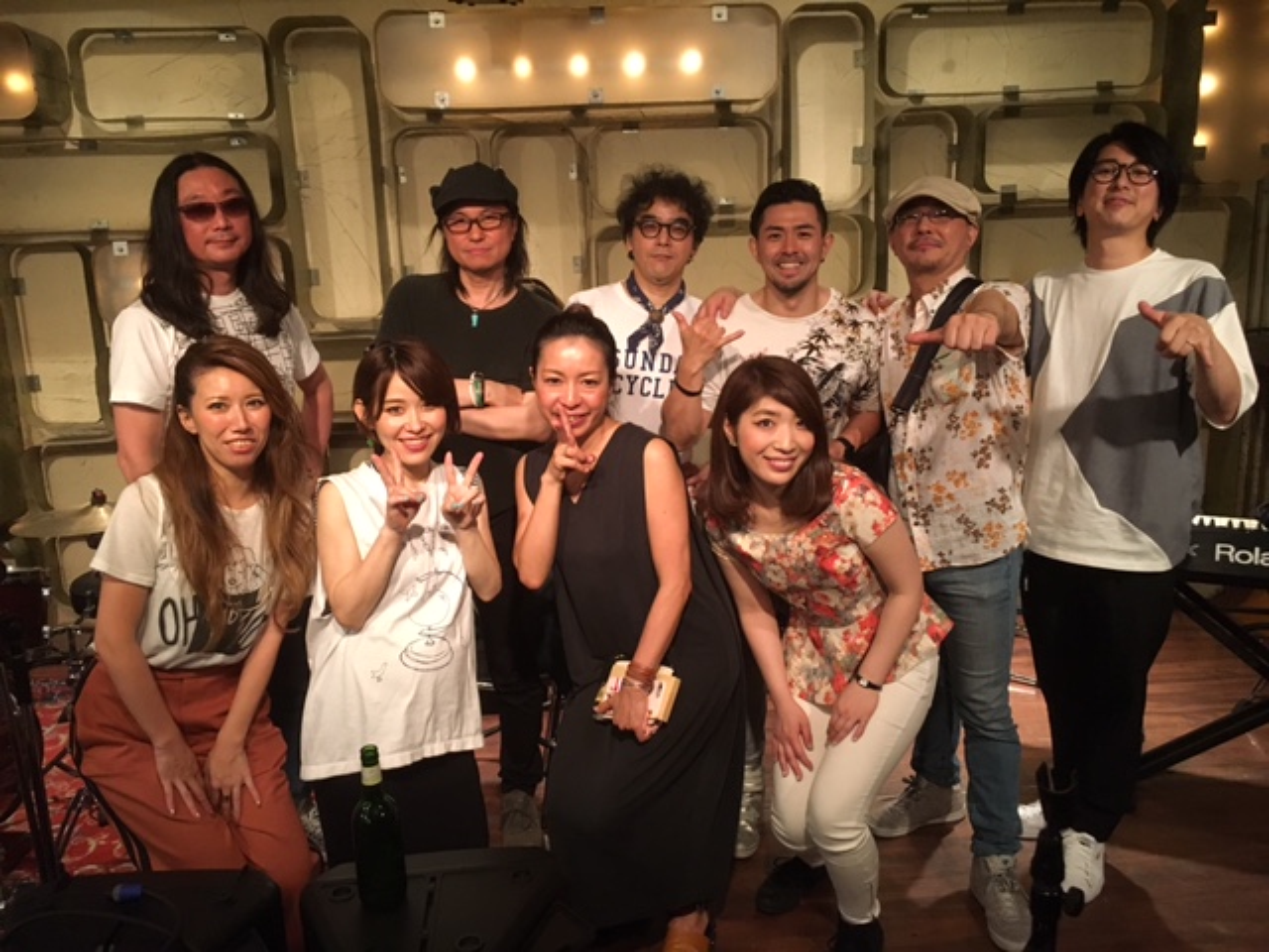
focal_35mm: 29
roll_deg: +1.2
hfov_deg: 61.7
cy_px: 476
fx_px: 1063
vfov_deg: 48.2
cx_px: 634
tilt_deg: -13.5
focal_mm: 4.15
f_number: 2.2
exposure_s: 1/30
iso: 200
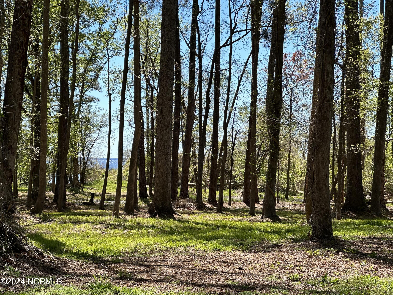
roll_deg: -1.1
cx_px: 196
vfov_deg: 19.1
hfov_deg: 25.3
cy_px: 148
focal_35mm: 77
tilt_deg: +1.9
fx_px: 874
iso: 32
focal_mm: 9
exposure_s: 1/365
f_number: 2.8
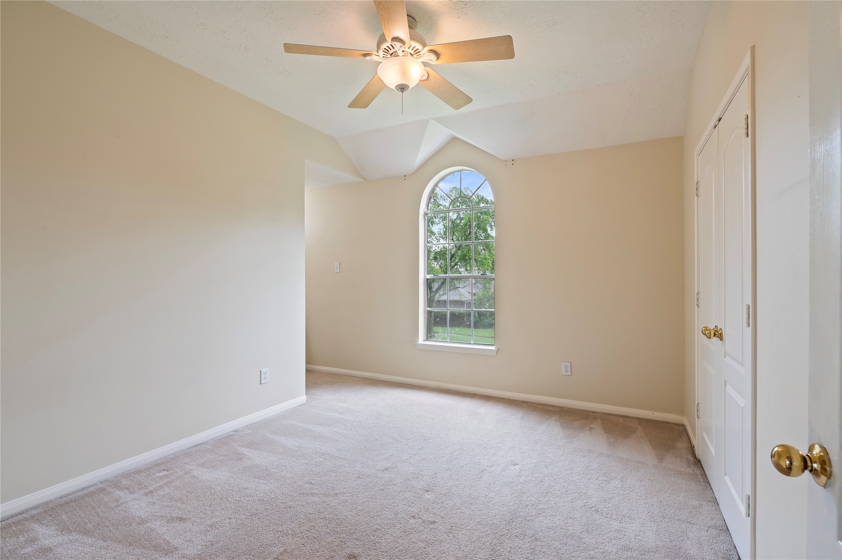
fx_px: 374
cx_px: 421
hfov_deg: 96.8
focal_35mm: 16
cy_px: 280
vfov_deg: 73.7
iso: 125
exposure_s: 1/6
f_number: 6.3
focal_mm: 16
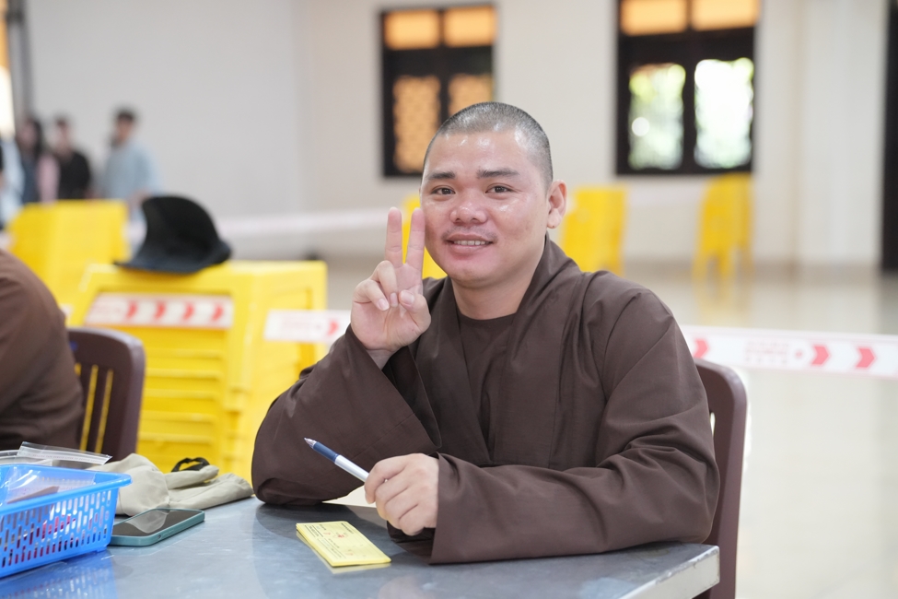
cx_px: 449
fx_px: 1671
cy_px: 300
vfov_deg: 20.3
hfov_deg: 30.1
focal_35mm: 67
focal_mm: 67
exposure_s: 1/200
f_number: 2.8
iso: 5000
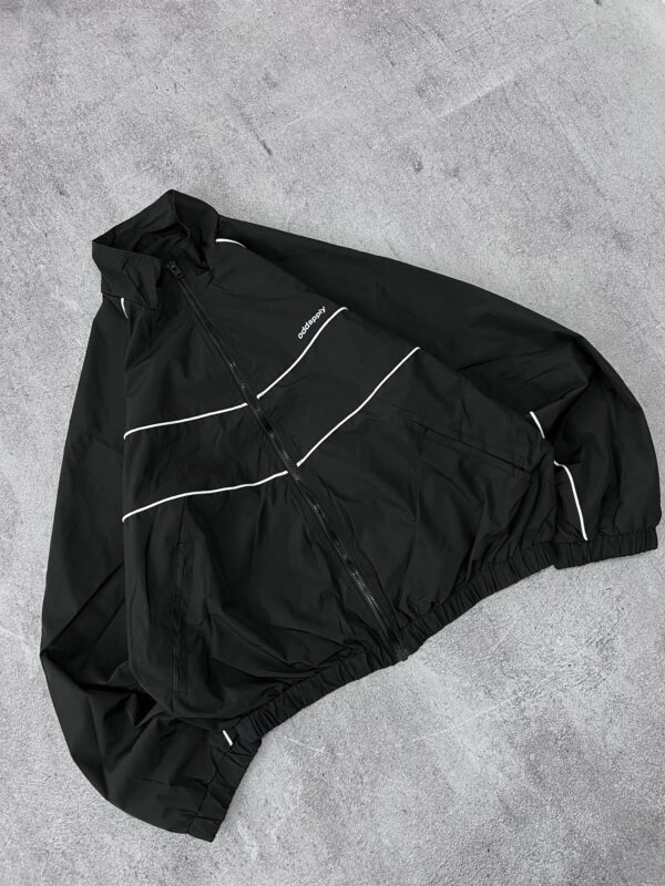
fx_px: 666
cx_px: 332
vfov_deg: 67.3
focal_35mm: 26
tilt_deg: -79.5
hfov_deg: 53.1
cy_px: 443
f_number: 1.5
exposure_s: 1/50
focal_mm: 5.7
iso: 80
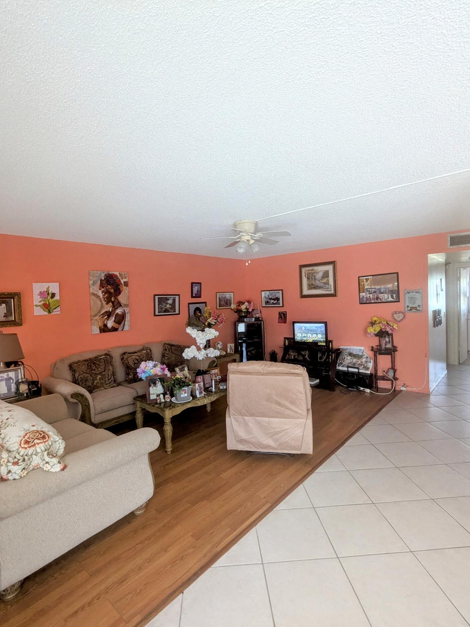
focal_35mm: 17
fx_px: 308
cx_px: 232
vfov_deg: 91.0
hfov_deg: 74.7
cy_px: 311
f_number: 2.2
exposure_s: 1/23.8
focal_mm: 2.35
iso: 155
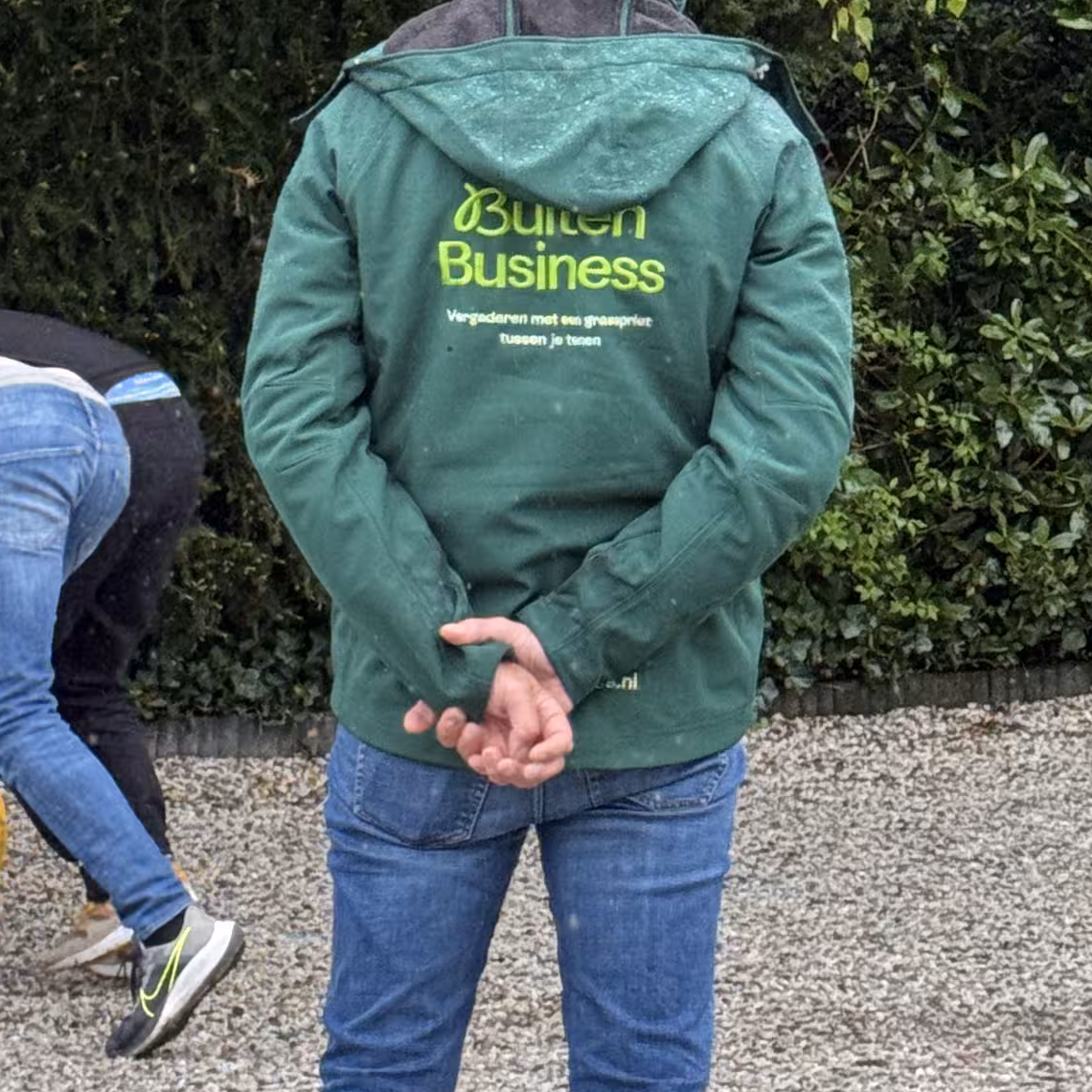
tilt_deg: -4.0
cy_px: 581
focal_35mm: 150
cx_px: -109
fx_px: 5354
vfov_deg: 11.6
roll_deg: -0.8
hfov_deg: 11.5
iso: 64
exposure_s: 1/388
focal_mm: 6.76
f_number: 1.78
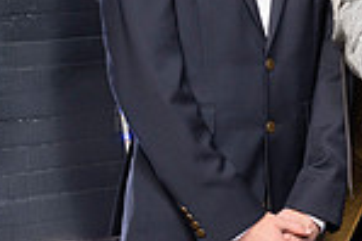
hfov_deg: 12.6
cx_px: 668
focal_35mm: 148
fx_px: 1487
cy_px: -28
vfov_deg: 9.2
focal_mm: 38
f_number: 9
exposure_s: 1/160
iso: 320
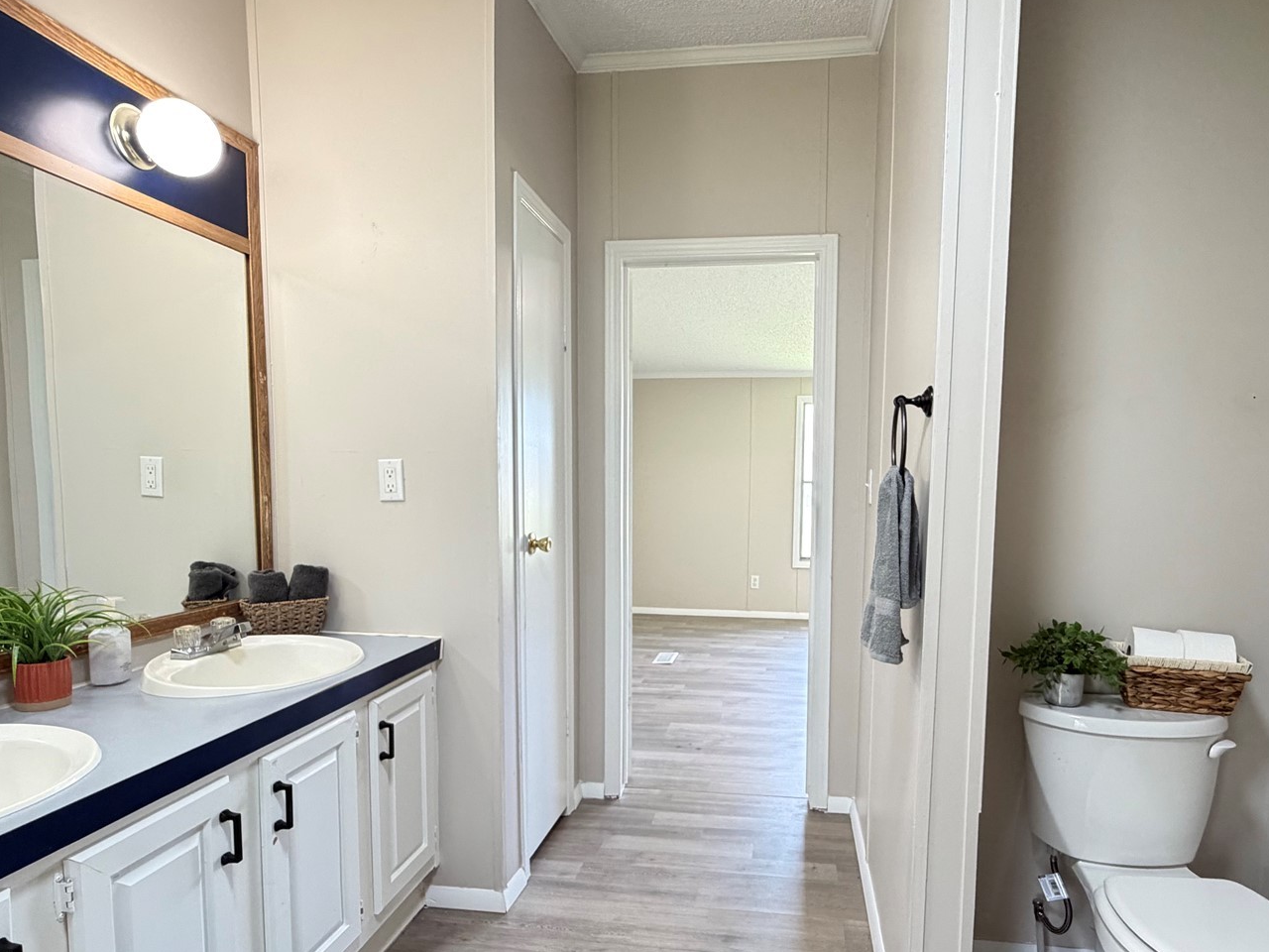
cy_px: 543
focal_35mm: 21
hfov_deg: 78.8
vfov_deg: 63.2
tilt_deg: -5.2
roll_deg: -0.6
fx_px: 770
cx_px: 696
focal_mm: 2.22
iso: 320
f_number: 2.2
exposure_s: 1/60
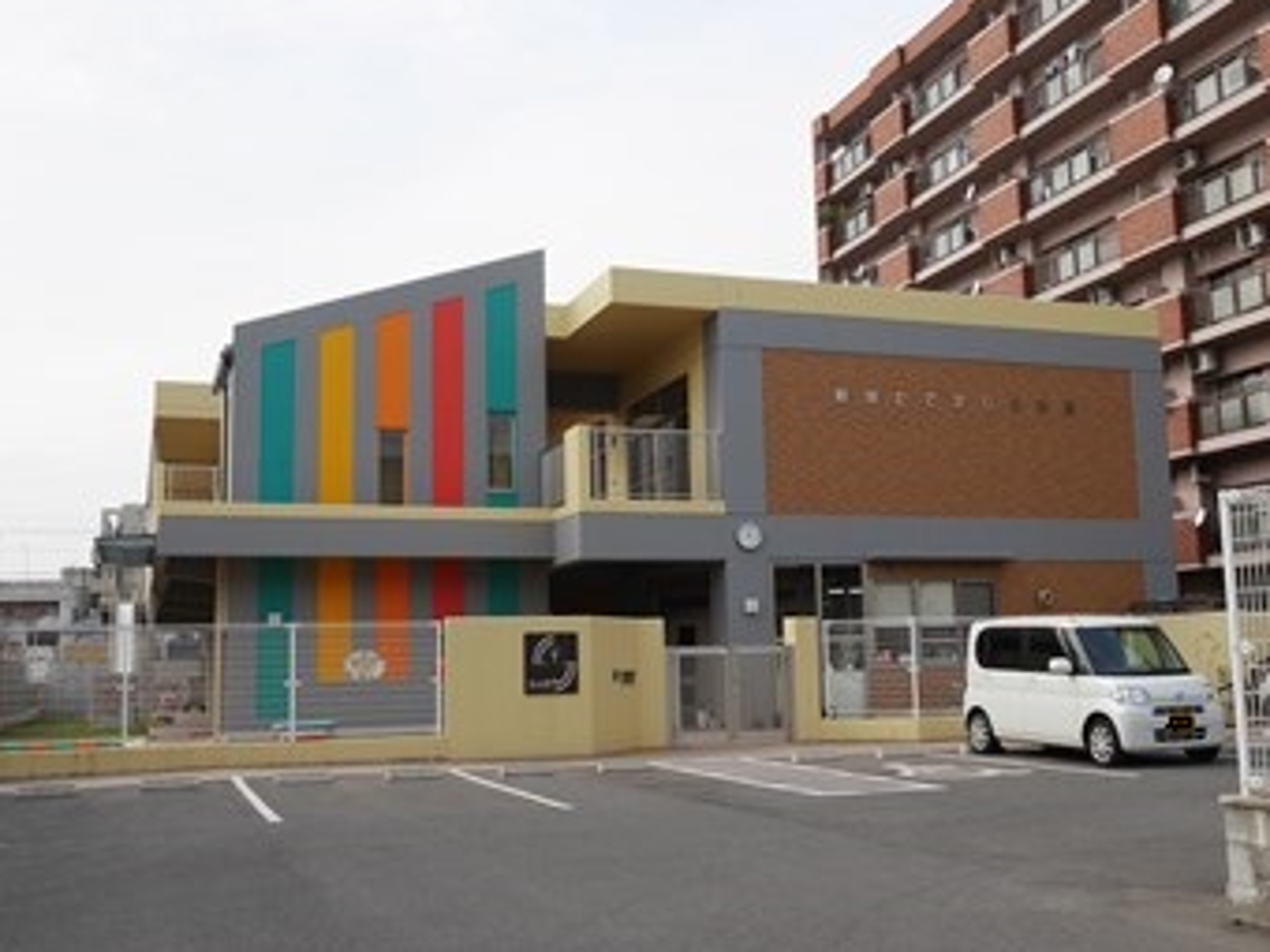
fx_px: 1468
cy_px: 482
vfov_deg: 36.0
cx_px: 672
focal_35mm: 40
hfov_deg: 46.8
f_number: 8
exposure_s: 1/320
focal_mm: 17
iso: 200
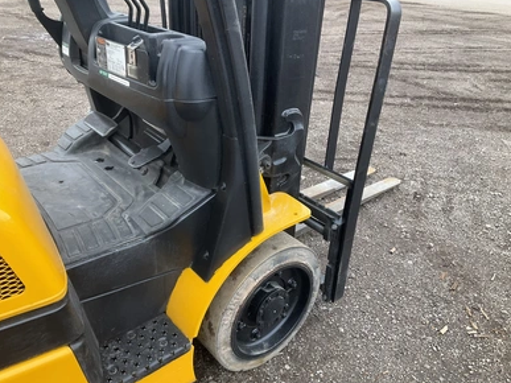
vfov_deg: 46.8
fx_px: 443
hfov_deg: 60.0
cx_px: 257
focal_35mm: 30
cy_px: 189
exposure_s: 1/228
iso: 25
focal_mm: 3
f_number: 1.8
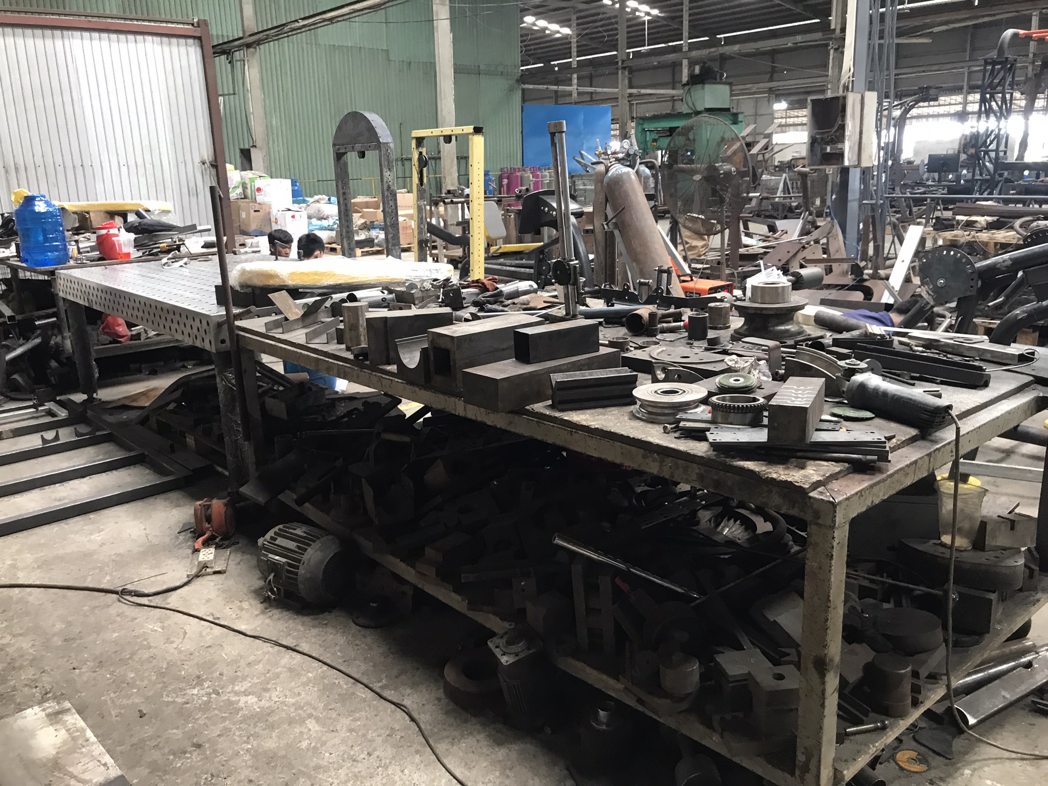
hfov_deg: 63.4
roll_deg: +2.4
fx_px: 848
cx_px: 524
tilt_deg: -12.8
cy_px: 393
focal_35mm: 28
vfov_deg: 49.7
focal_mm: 3.99
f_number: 1.8
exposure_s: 1/17
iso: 50
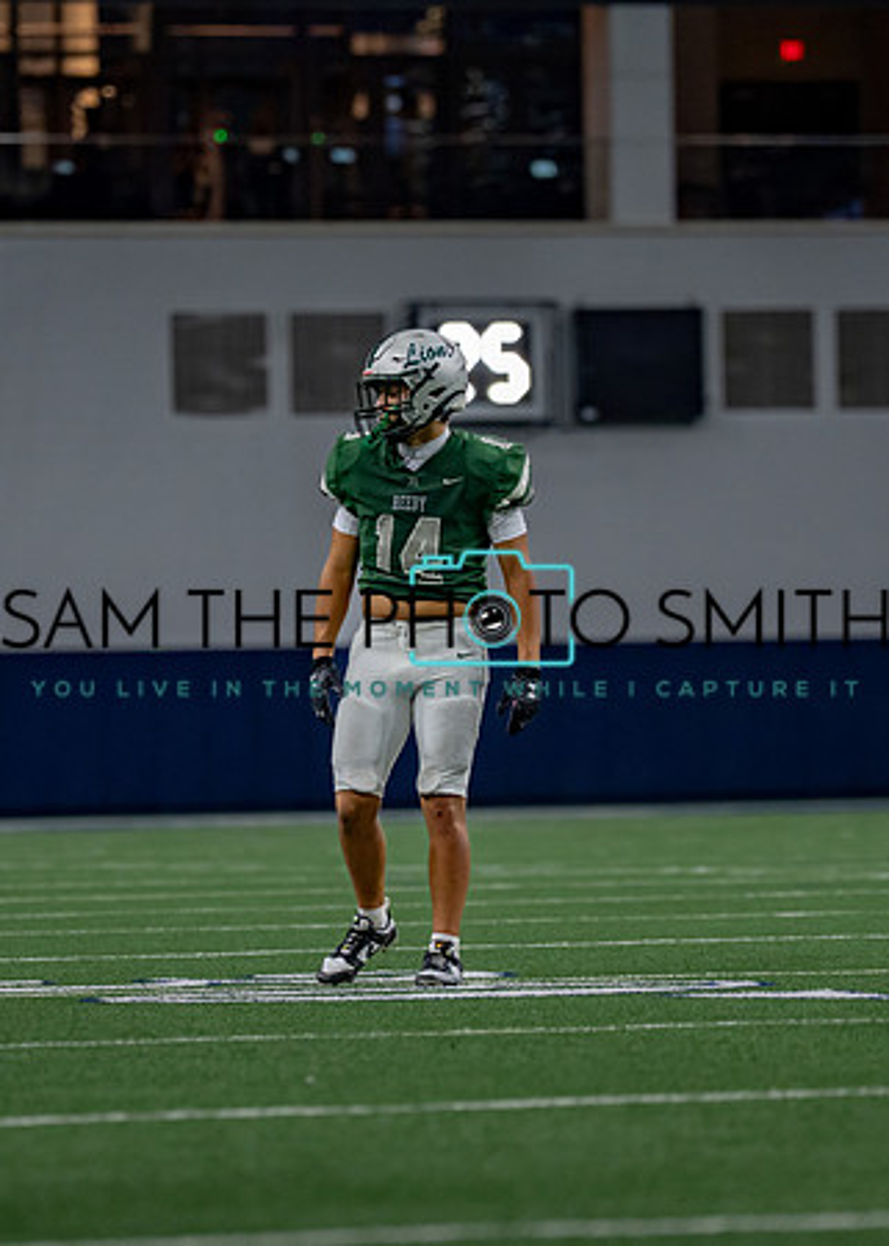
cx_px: 401
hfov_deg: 5.1
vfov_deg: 7.1
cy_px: 723
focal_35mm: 283
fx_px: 10024
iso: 1600
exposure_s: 1/1000
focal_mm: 147
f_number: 2.8
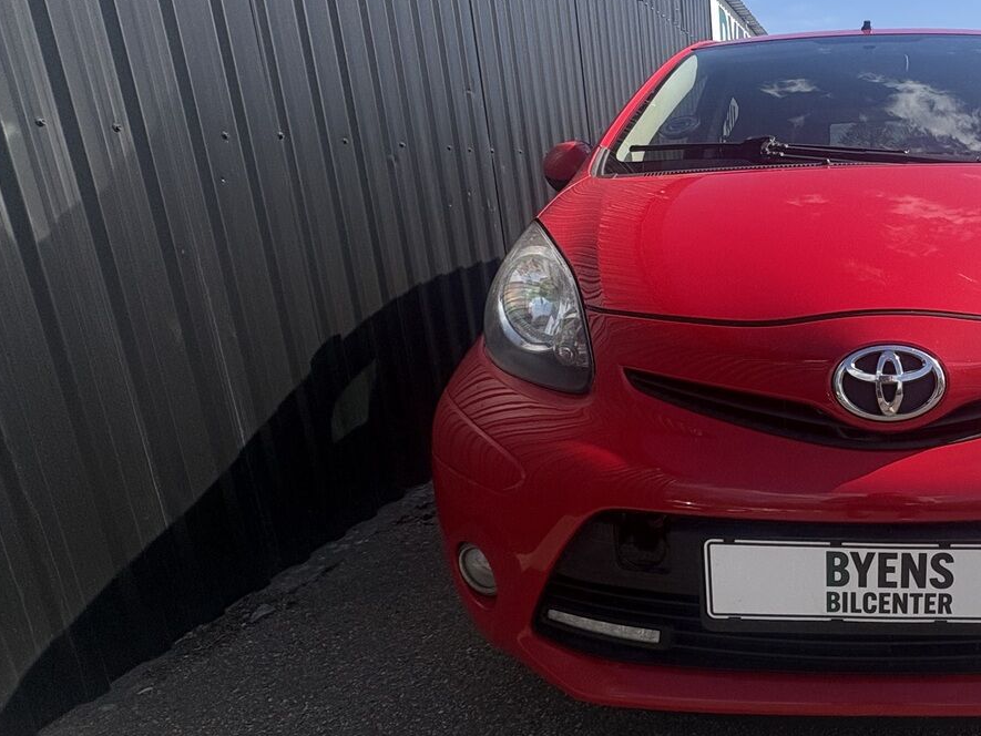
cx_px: 829
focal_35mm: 27
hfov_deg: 58.5
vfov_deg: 51.4
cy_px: 382
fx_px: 765
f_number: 2.2
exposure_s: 1/2494
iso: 50
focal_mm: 2.22
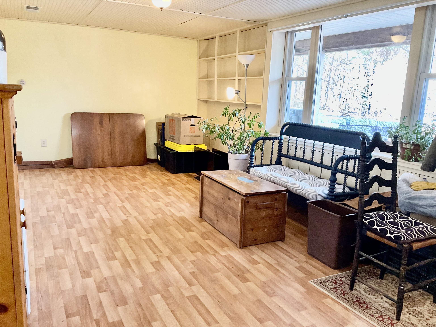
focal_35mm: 29
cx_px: 218
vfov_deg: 48.2
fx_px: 365
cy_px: 164
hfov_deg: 61.7
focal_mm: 3
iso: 160
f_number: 1.8
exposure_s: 1/60
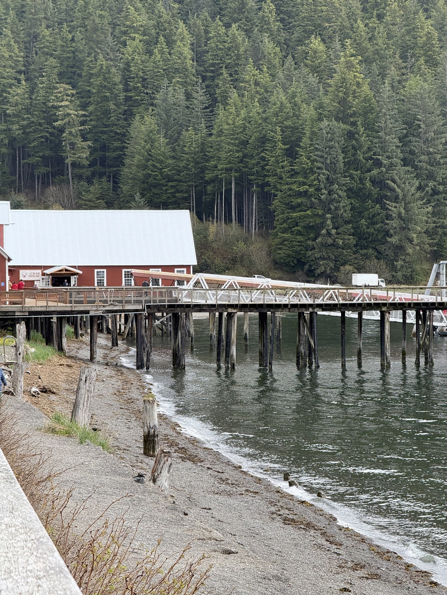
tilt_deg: -0.1
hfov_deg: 12.3
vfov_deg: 16.4
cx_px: 224
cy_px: 298
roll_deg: +1.9
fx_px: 2066
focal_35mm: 120
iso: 64
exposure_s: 1/605
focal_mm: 15.66
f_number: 2.8
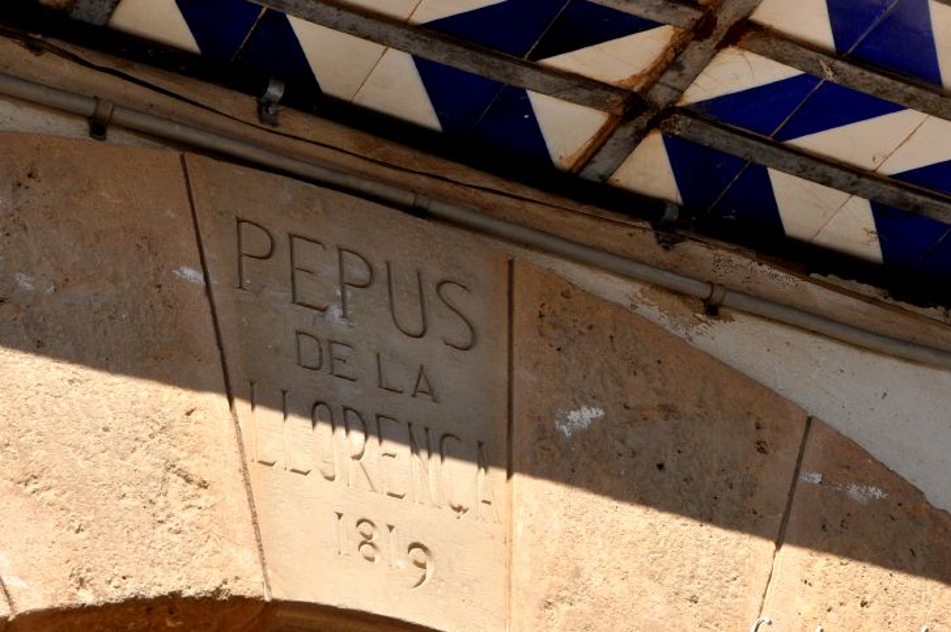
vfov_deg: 14.7
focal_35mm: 93
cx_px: 440
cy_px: 246
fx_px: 2454
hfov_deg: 21.9
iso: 500
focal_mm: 44
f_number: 11
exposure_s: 1/500
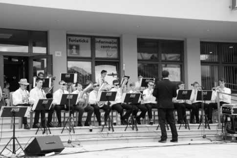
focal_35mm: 68
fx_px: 444
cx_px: 118
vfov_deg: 20.1
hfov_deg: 29.9
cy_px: 79
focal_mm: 45
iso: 400
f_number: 8
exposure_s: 1/250
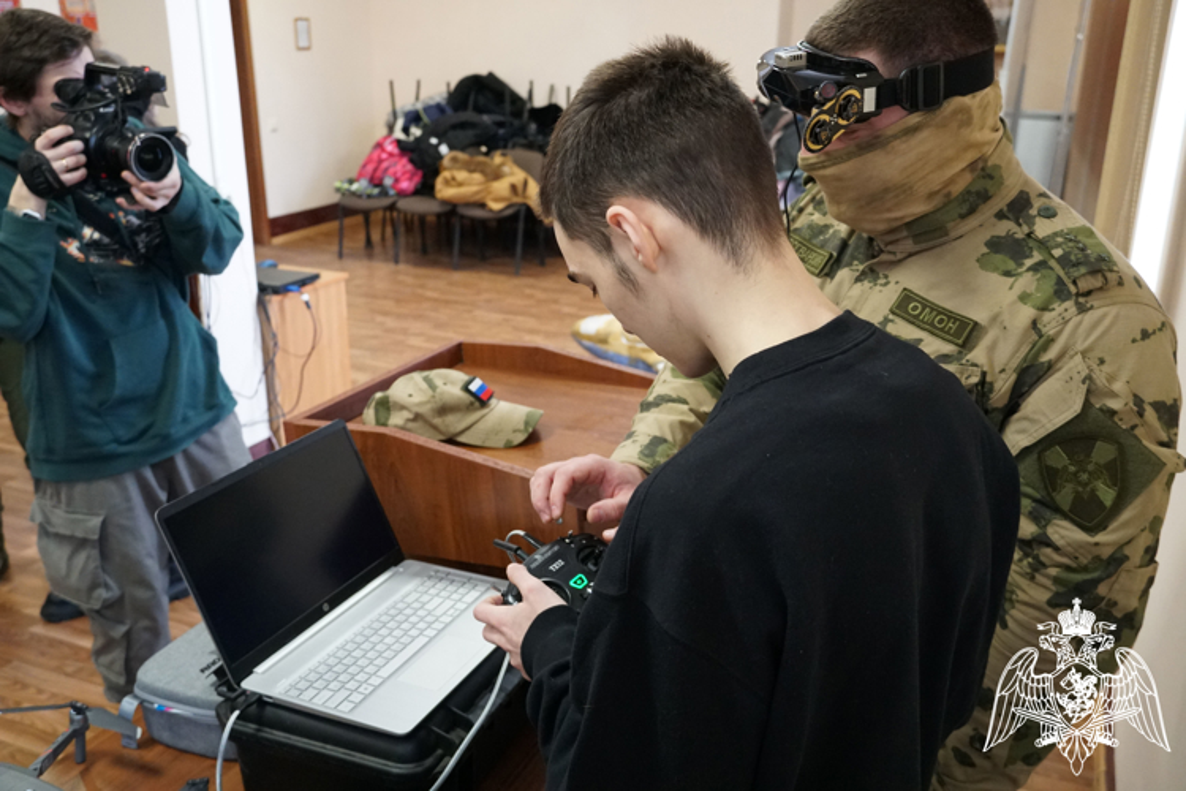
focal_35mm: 33
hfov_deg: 57.2
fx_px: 1087
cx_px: 593
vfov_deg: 40.0
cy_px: 396
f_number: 4
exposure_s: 1/160
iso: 3200
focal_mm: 22
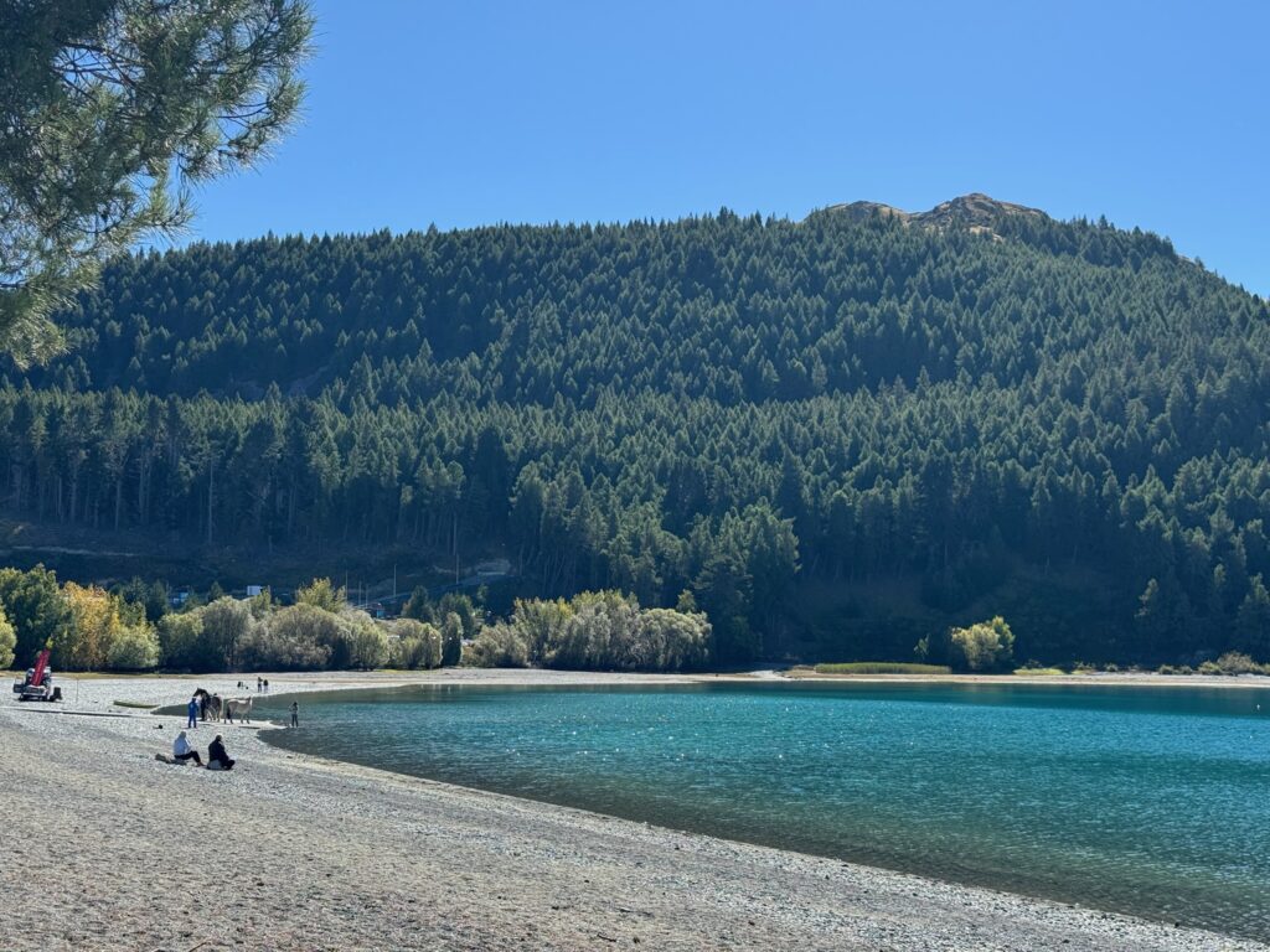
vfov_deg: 30.3
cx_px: 635
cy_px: 476
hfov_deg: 39.7
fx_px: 1761
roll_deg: +0.1
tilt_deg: +5.9
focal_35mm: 48
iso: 64
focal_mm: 6.76
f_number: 1.78
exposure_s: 1/3610
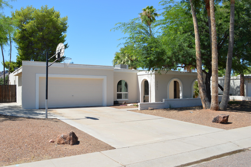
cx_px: 126
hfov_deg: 57.3
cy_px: 84
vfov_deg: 39.9
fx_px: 230
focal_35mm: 33
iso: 100
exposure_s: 1/250
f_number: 8
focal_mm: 22
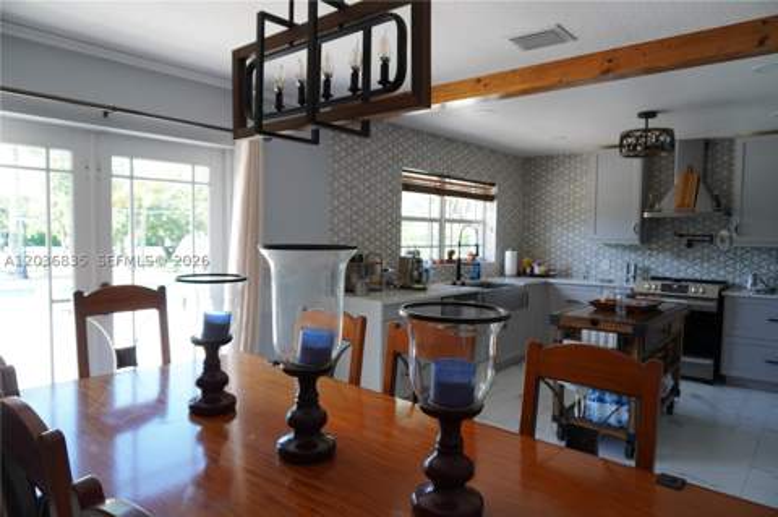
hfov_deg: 73.8
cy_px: 258
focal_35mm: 24
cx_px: 389
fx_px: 518
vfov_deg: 53.0
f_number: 4
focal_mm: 16
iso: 250
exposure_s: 1/60
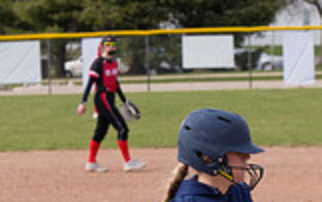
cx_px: 218
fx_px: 2416
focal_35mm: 275
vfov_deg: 4.7
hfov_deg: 7.6
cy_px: 347
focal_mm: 75
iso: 400
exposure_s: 1/1600
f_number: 5.6
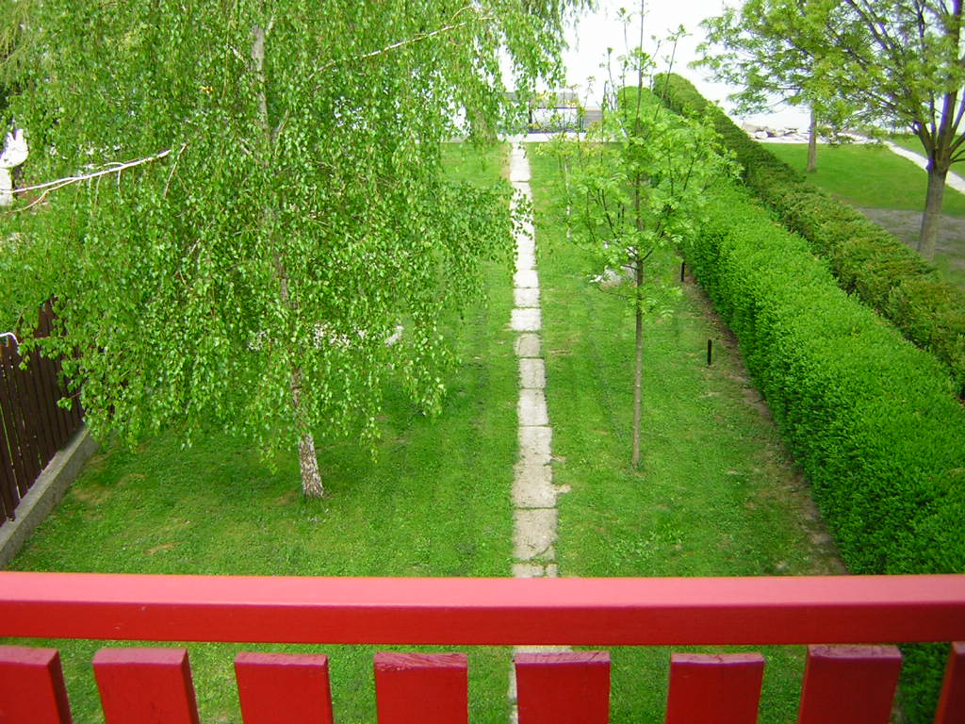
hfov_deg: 51.4
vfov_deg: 39.7
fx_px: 1004
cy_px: 362
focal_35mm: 36
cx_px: 482
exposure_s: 1/227
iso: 50
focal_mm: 4.7
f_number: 2.6
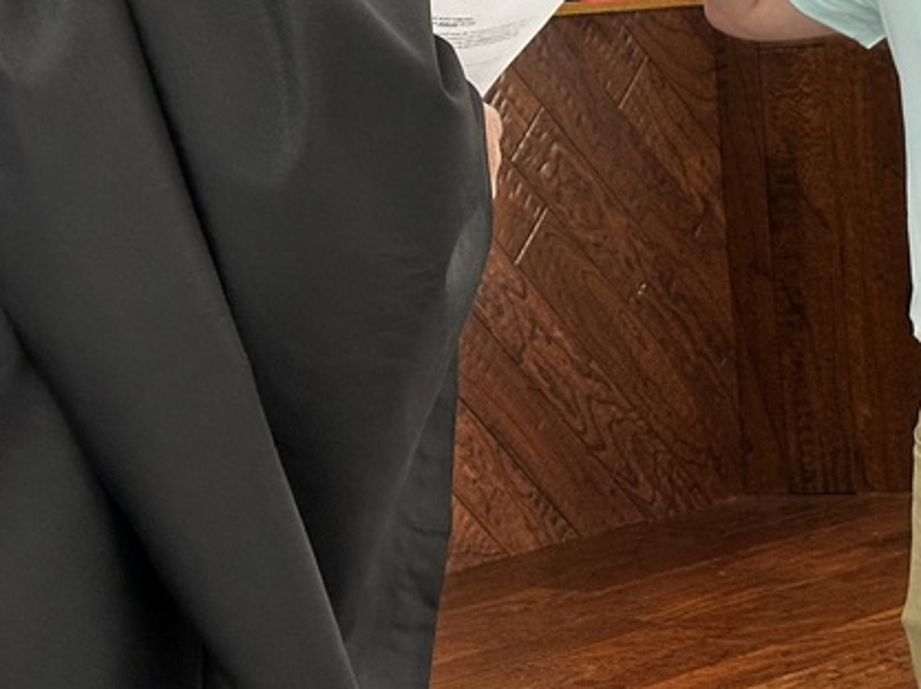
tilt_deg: +3.1
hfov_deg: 16.7
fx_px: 3137
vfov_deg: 12.2
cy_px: -157
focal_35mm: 118
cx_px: 627
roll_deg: +2.2
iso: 250
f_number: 1.78
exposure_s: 1/60
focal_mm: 6.86
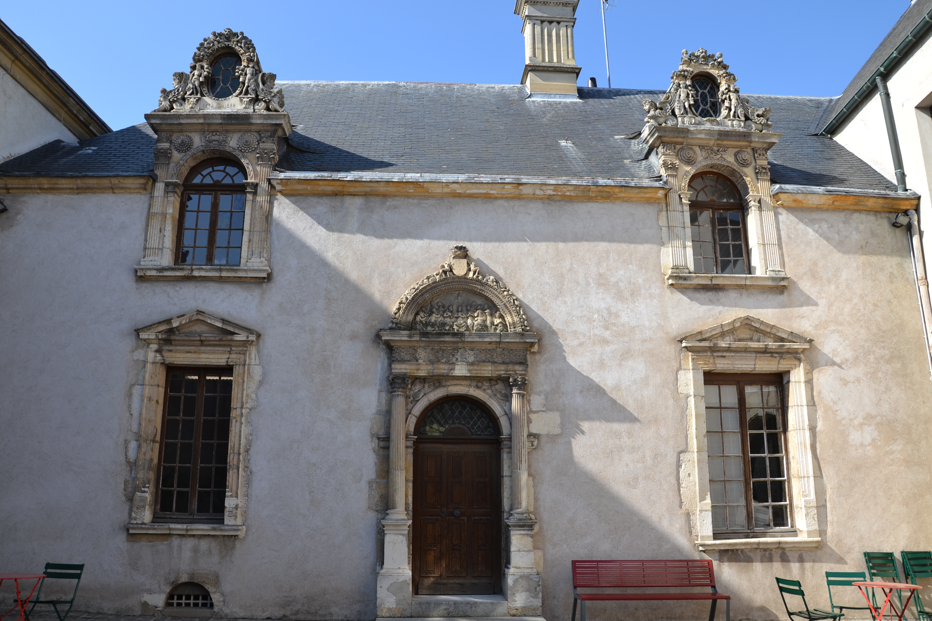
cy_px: 310
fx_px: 699
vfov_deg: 47.9
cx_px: 466
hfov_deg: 67.4
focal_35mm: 27
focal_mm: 18
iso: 100
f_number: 7.1
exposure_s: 1/200
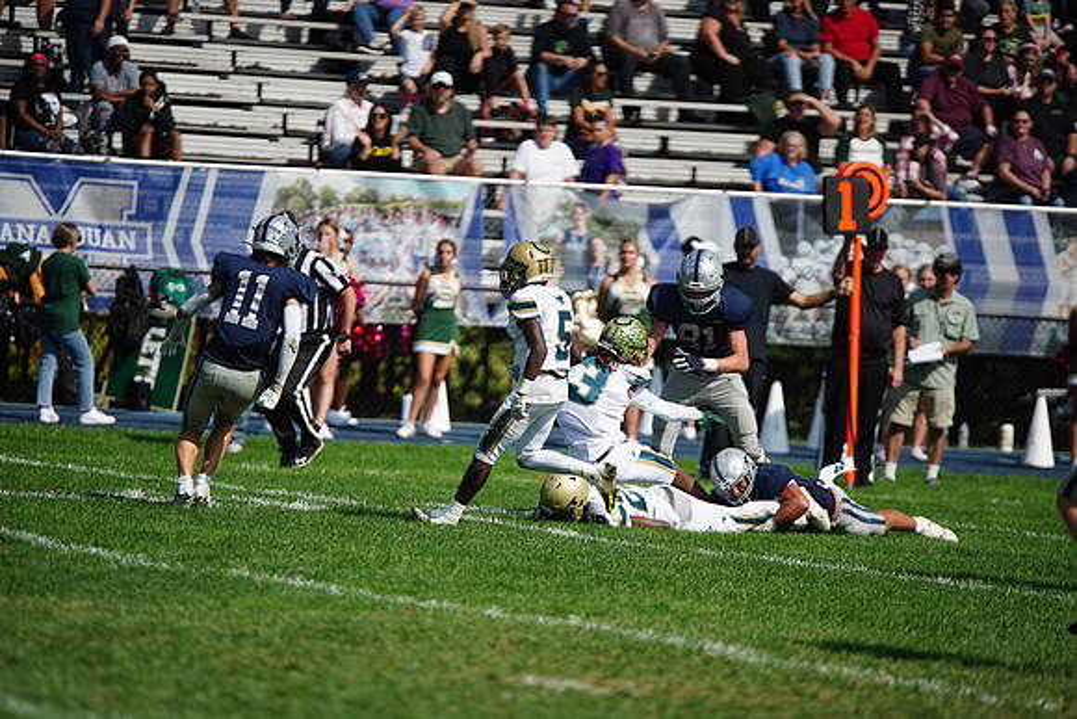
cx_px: 538
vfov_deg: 5.0
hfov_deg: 7.5
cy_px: 360
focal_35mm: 274
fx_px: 8199
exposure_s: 1/8000
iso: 400
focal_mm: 274
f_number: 2.8
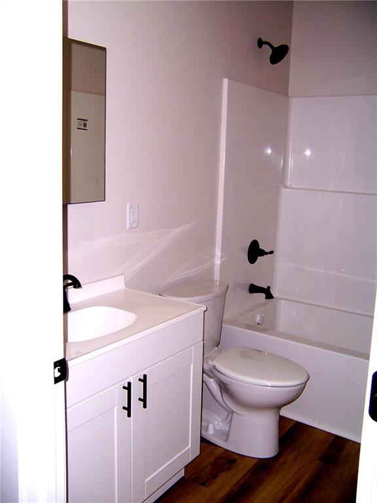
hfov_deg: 42.9
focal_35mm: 33
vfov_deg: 55.4
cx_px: 188
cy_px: 252
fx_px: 479
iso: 80
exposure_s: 1/60
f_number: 2.8
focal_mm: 5.5
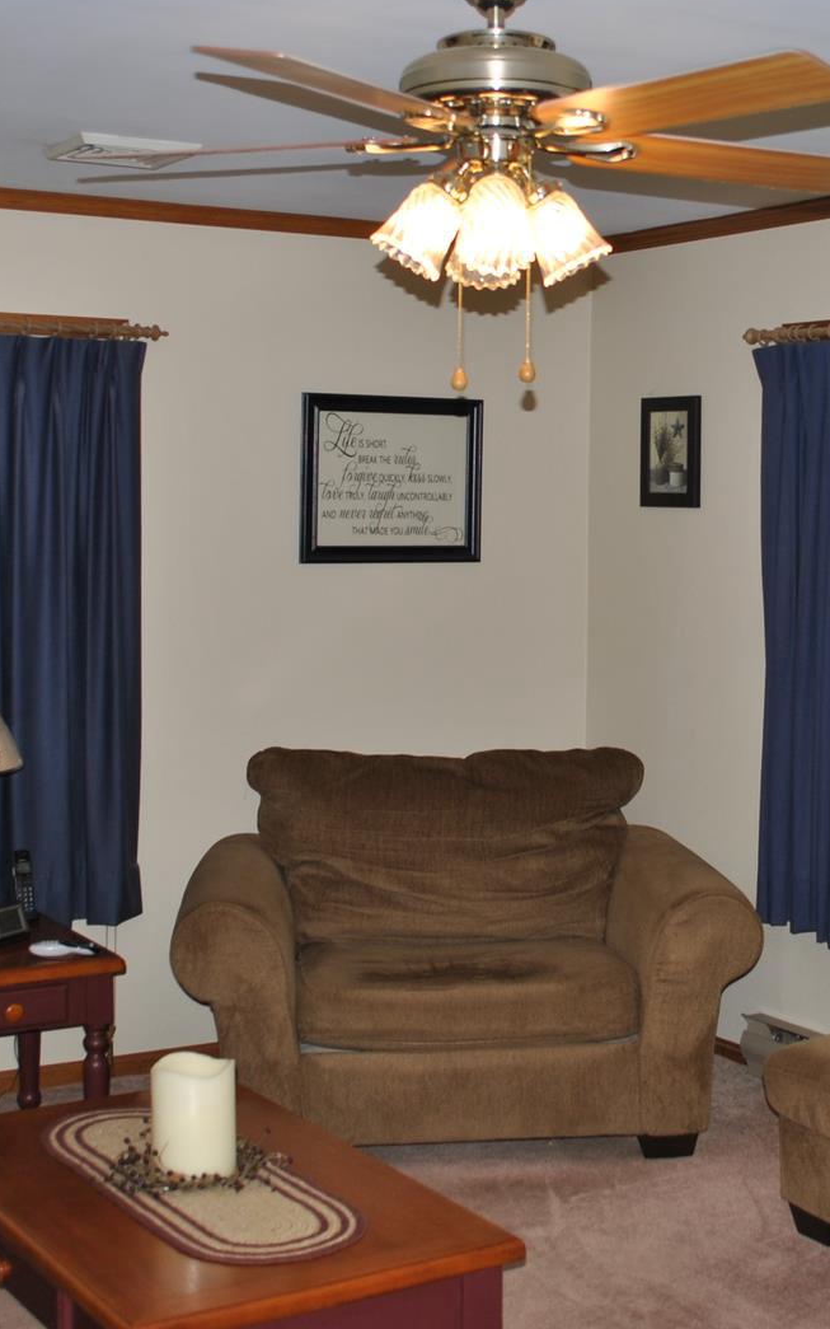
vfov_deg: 37.2
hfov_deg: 23.7
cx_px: 647
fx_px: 1955
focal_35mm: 54
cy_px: 471
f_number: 3.5
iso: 100
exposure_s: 1/60
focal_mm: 18
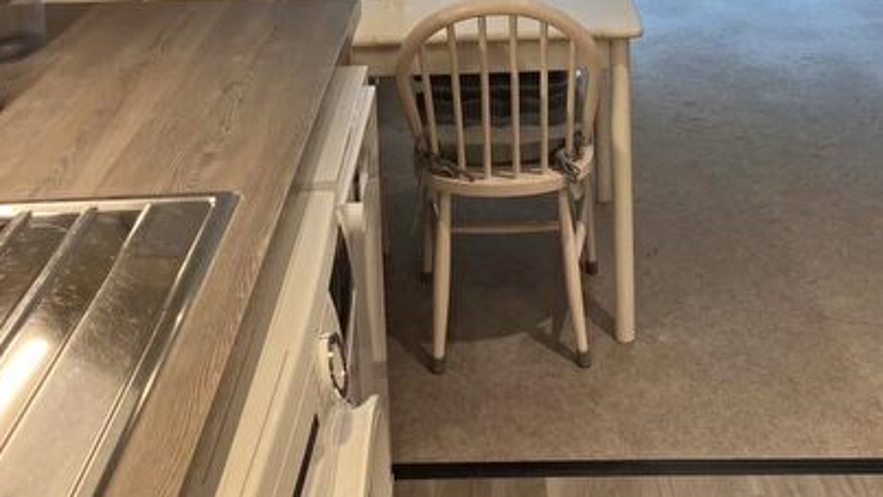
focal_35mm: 53
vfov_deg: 21.7
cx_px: 638
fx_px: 1241
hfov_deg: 38.4
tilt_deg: -13.5
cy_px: -27
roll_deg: +1.1
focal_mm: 3.99
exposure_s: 1/100
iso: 80
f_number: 1.8
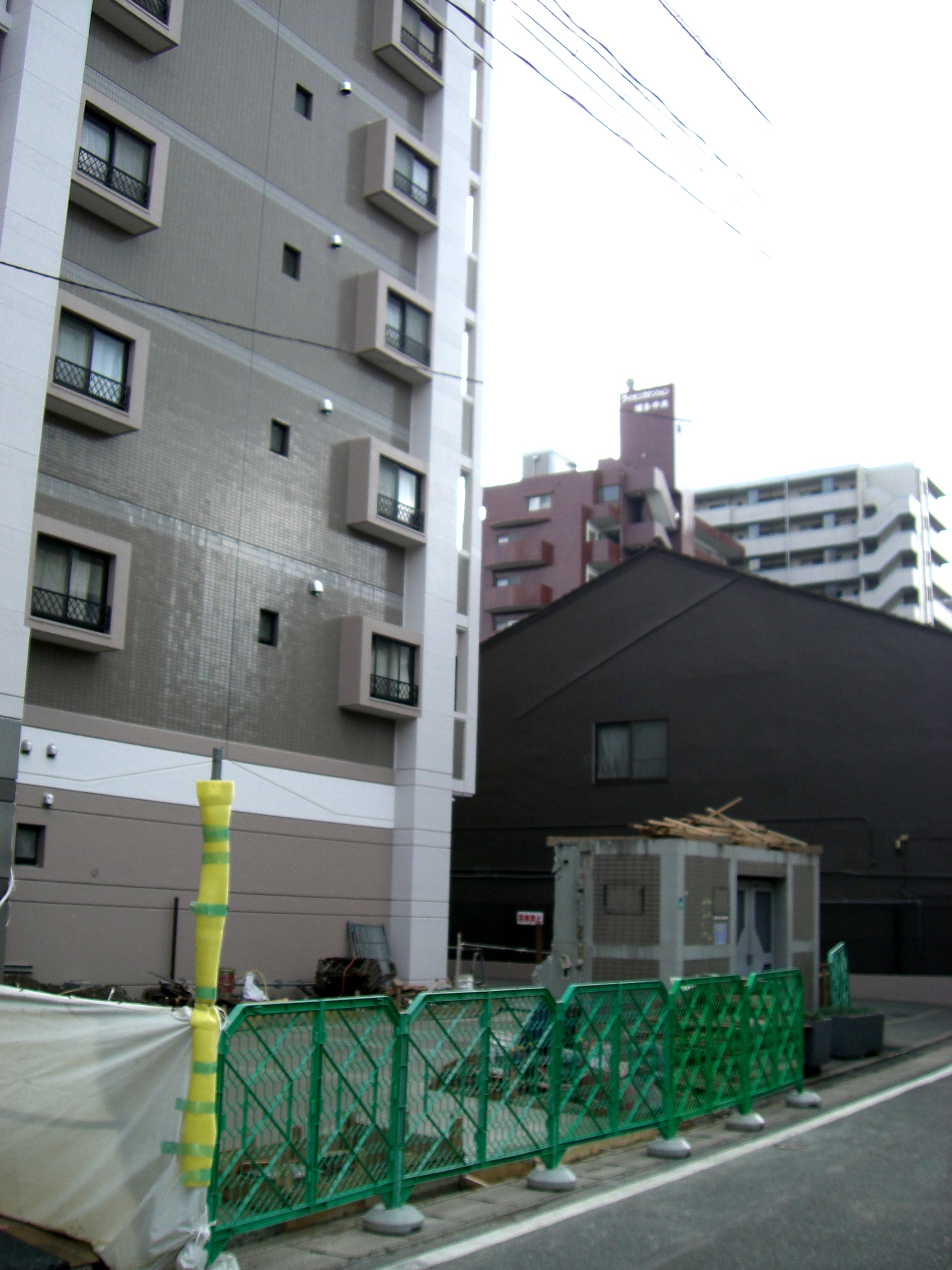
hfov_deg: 37.7
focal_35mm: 38
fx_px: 1393
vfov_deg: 49.0
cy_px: 635
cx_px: 476
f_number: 2.7
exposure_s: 1/250
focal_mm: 6.2
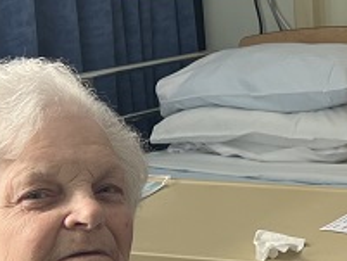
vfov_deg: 13.6
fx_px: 1093
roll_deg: +1.8
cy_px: 117
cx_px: 371
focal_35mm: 109
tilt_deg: -11.7
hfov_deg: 17.5
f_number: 1.5
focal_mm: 5.7
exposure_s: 1/121
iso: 100
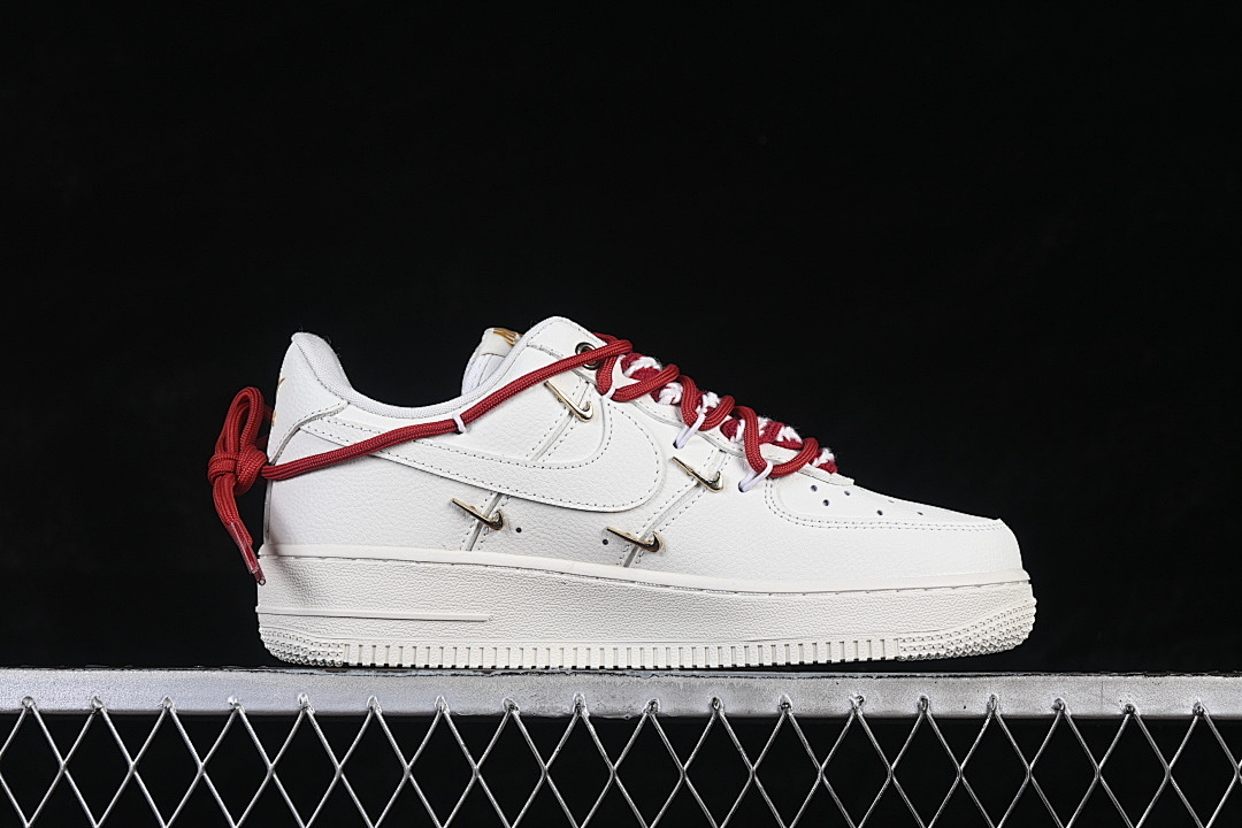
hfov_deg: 27.0
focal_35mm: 75
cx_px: 621
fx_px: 2587
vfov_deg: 18.2
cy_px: 414
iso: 160
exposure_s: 1/80
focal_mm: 50
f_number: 8
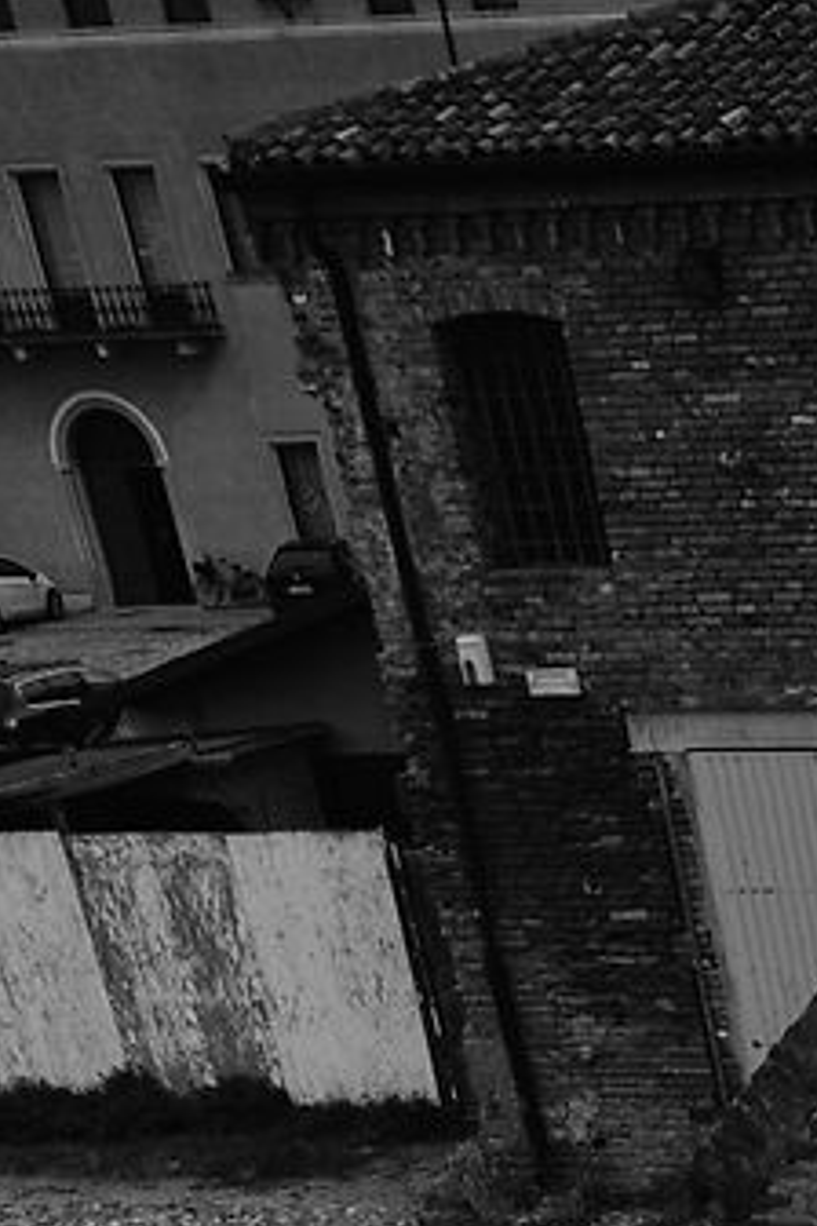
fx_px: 3404
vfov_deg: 16.5
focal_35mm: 100
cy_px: 2295
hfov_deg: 11.2
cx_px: 2010
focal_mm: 14
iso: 100
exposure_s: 1/125
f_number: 11
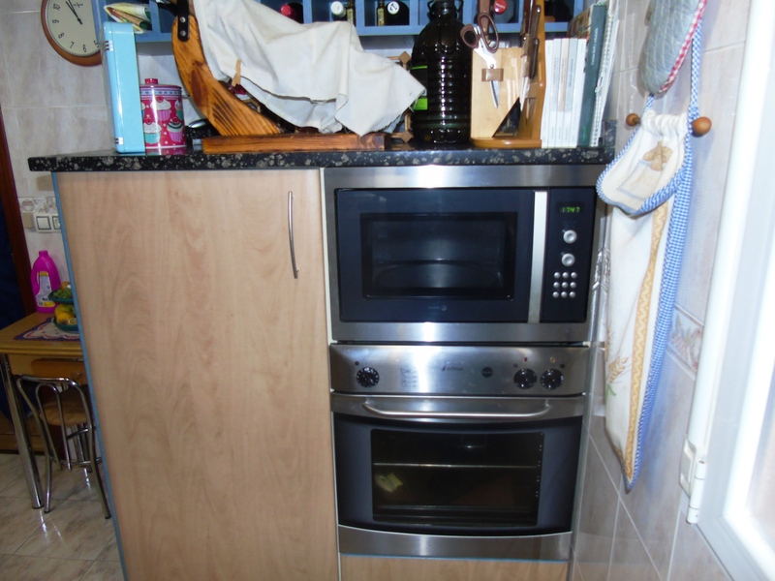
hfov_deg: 69.4
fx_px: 560
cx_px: 388
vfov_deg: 54.9
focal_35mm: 25
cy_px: 290
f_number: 3.4
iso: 200
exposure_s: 1/30
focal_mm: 4.4
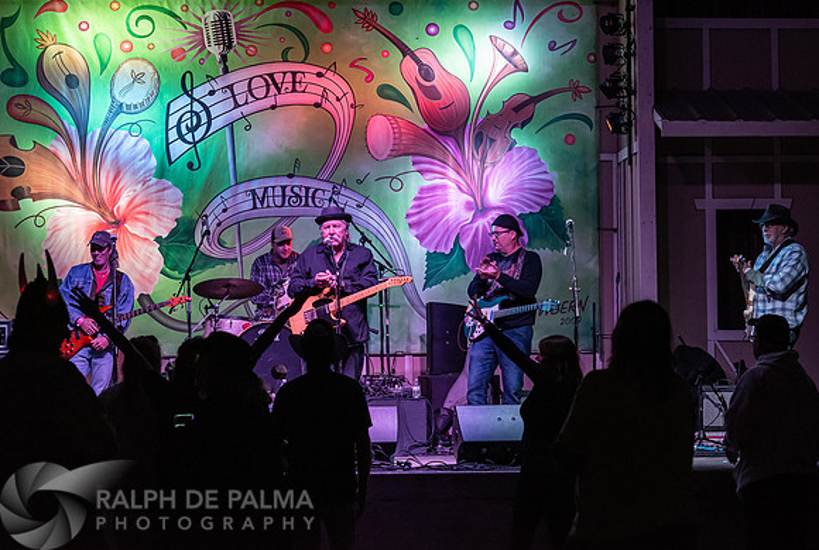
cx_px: 348
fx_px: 2268
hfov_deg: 20.5
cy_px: 264
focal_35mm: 99
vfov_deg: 13.8
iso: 1600
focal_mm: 85
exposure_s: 1/160
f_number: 5
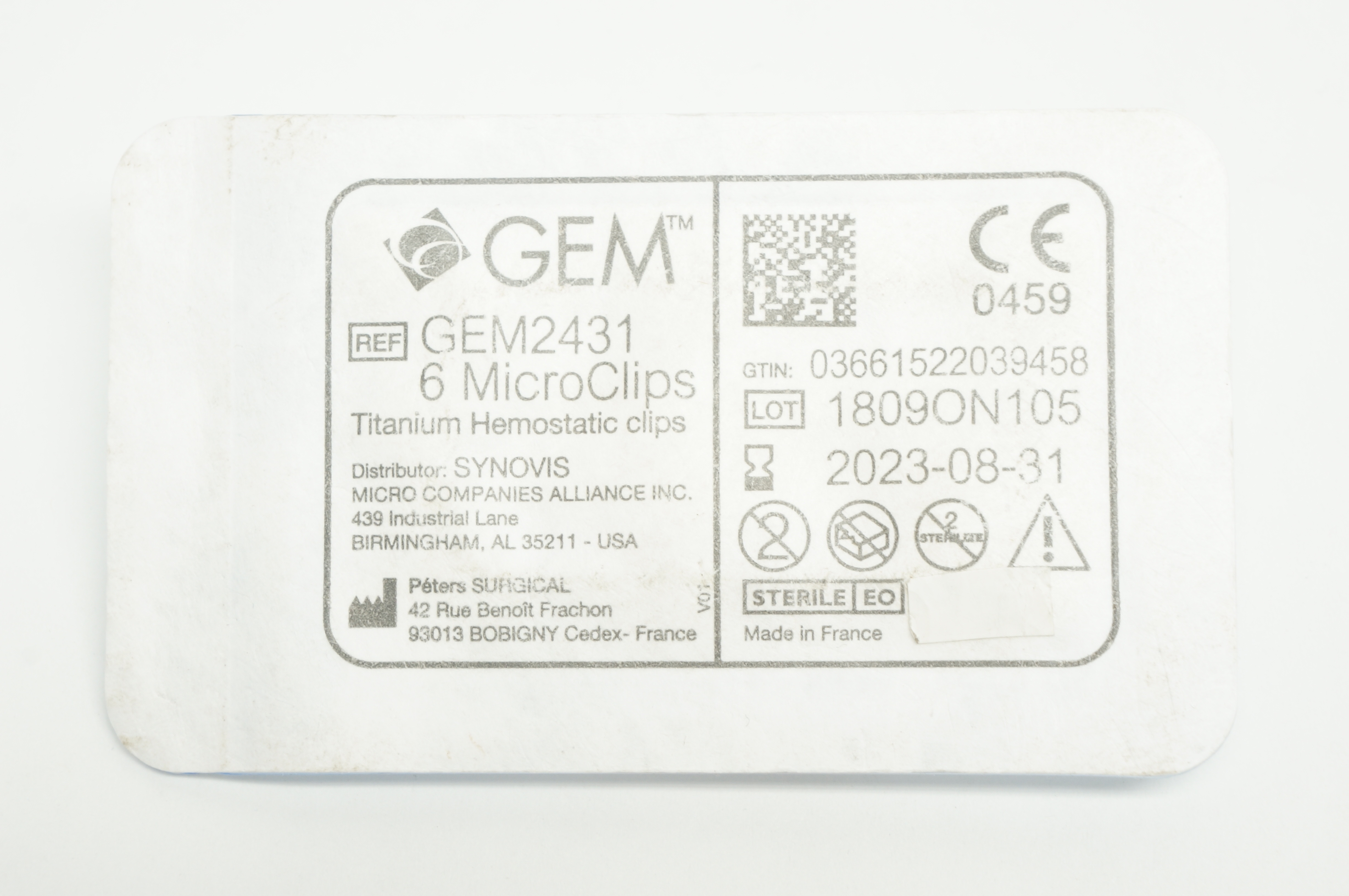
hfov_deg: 27.0
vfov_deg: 18.1
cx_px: 674
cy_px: 448
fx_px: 2807
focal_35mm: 75
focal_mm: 50
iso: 400
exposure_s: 1/15
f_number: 10
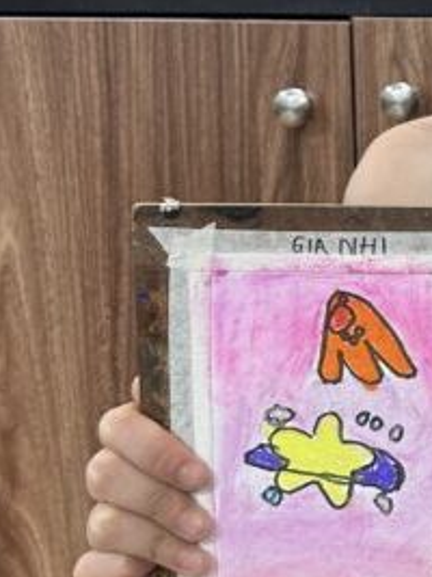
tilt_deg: -6.8
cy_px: 138
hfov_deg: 14.9
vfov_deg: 21.6
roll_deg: -1.2
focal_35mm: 90
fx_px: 1499
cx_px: 700
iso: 125
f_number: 1.78
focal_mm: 6.86
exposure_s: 1/100
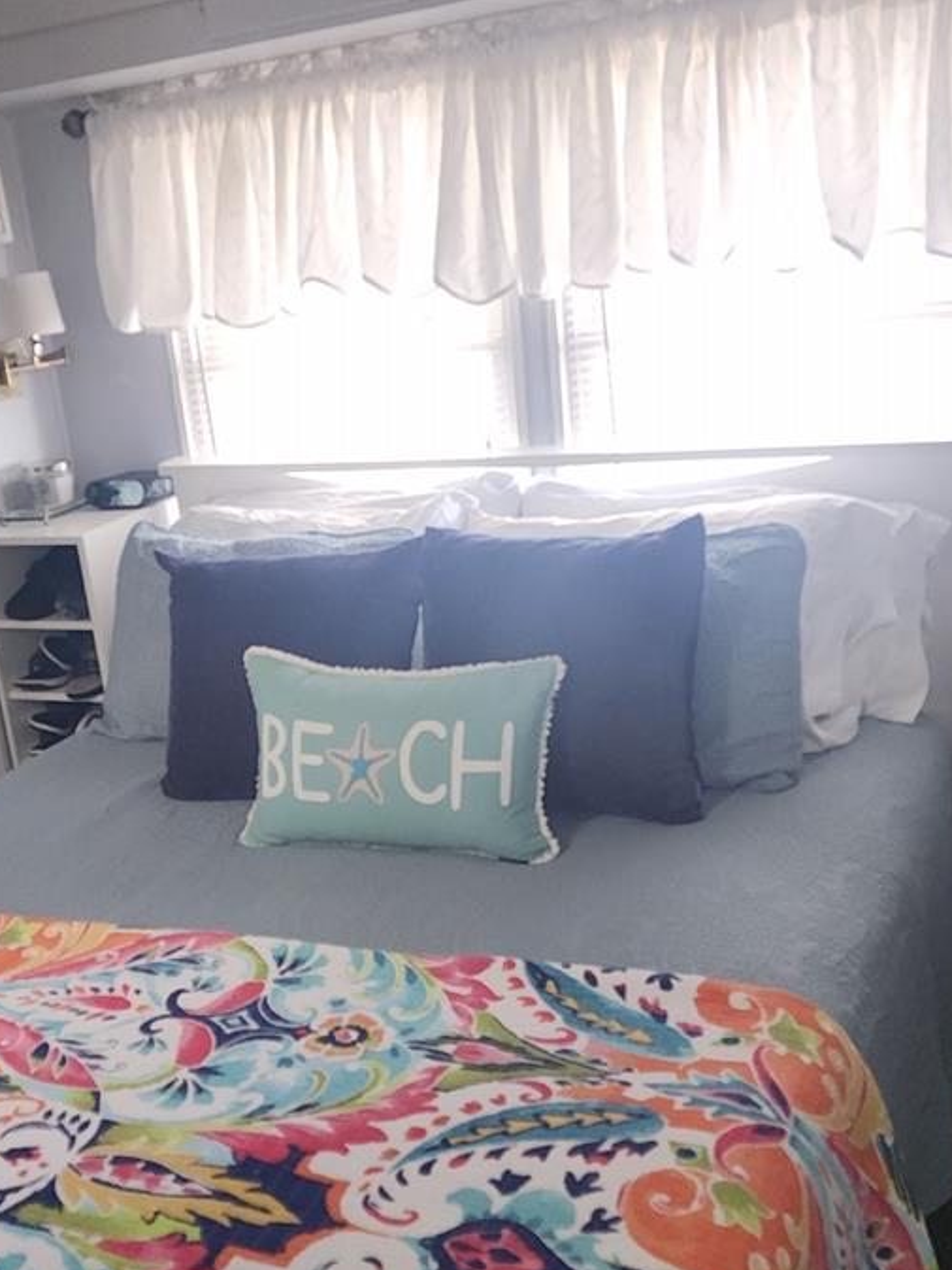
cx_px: 309
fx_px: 1503
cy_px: 706
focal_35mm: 41
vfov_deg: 45.7
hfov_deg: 34.8
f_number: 1.8
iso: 100
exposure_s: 1/60
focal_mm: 6.4
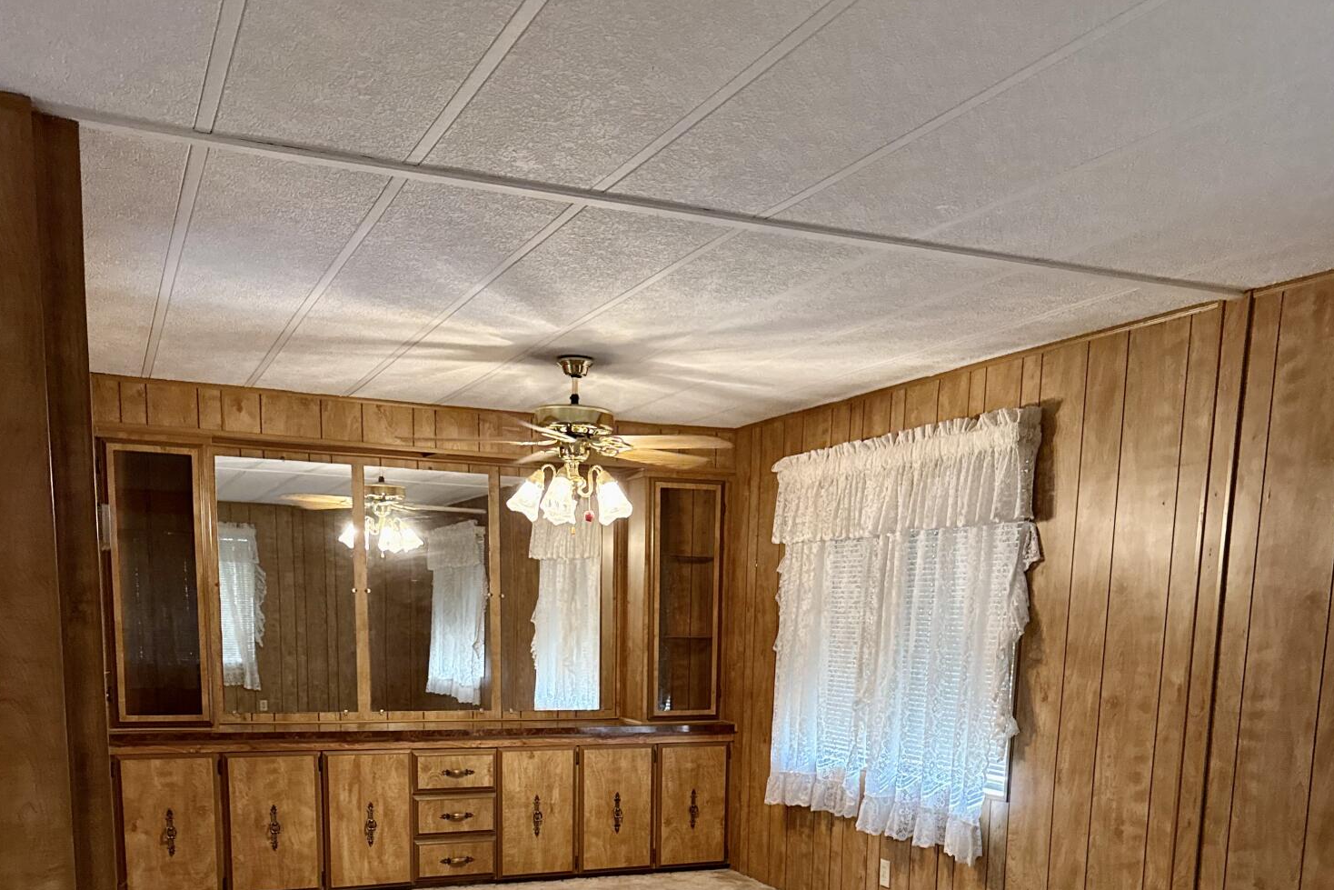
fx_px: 1260
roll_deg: -0.6
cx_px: 661
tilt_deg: -9.7
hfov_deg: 55.8
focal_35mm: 34
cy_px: 827
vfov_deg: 36.1
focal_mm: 6.76
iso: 500
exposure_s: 1/60
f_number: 1.78
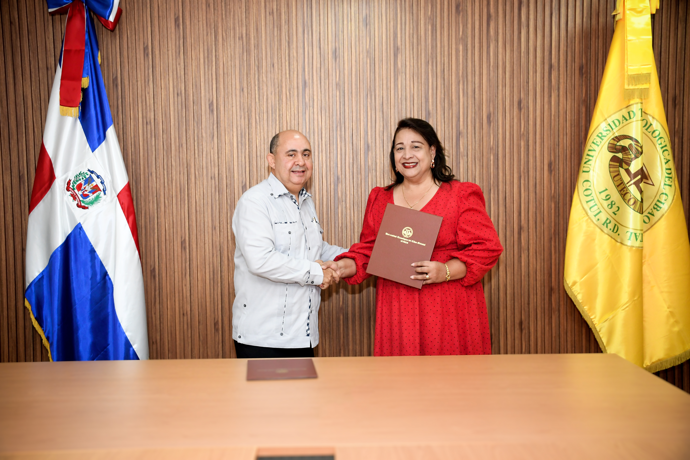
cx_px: 345
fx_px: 767
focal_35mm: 40
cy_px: 230
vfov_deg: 33.4
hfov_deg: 48.5
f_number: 4
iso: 1000
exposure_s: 1/125
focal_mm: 27
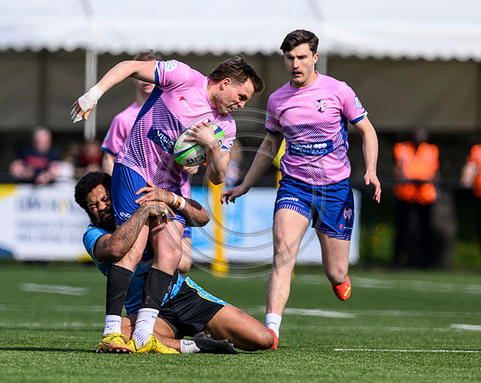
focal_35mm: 694
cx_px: 153
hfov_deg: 2.8
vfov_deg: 2.2
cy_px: 260
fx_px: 9866
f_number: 4
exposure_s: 1/2000
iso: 200
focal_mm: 400
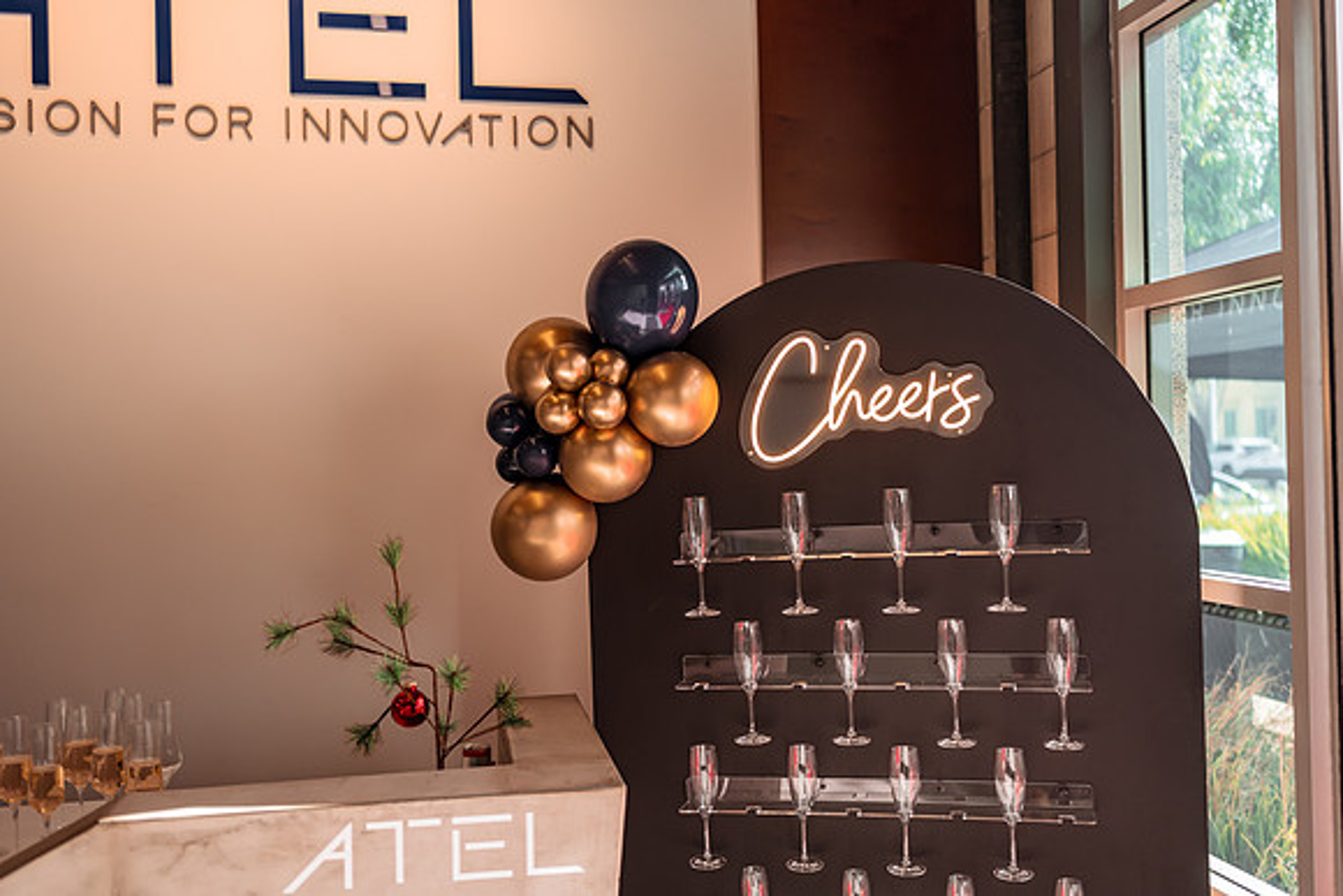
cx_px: 672
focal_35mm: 35
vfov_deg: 37.9
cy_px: 448
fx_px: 1306
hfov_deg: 54.4
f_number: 1.8
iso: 320
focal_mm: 35
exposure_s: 1/800
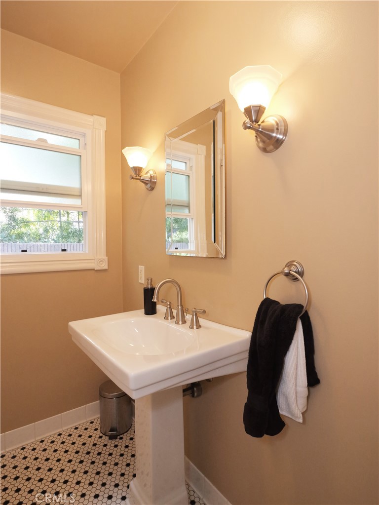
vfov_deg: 87.7
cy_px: 252
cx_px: 190
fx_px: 263
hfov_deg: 71.6
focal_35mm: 18
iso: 2500
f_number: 7.1
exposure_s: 1/60
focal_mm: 9
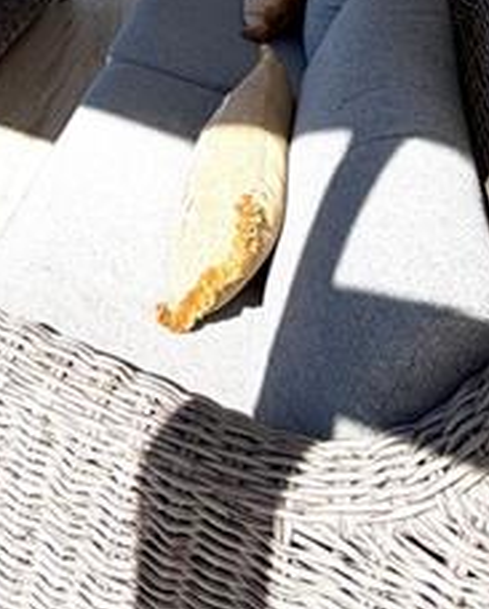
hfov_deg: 31.0
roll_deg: -2.2
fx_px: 831
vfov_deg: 26.0
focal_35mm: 46
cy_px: -361
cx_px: 29
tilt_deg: -1.5
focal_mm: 2.22
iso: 40
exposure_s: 1/574
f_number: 2.2
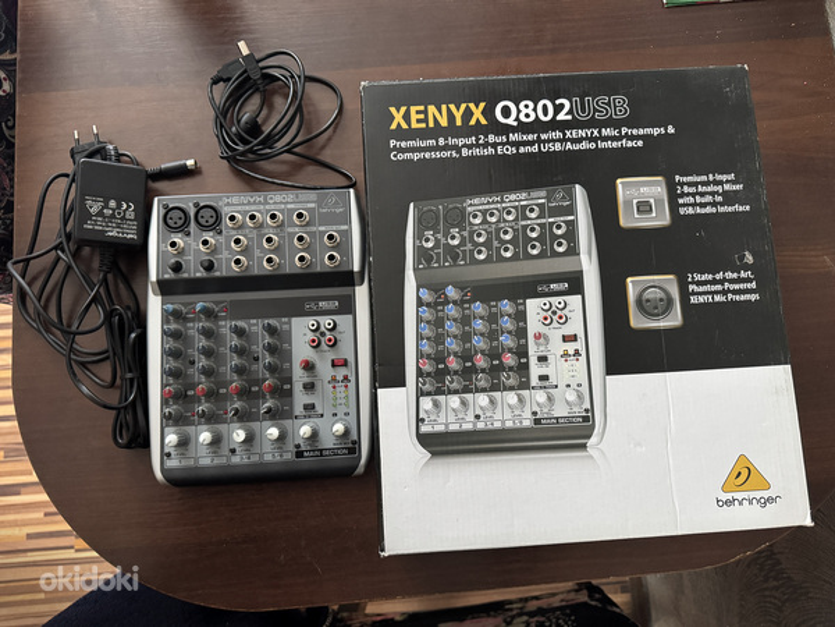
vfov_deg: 56.8
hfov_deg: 71.6
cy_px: 314
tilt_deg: -81.8
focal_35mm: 24
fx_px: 579
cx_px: 418
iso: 800
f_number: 1.78
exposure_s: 1/49
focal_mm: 6.76
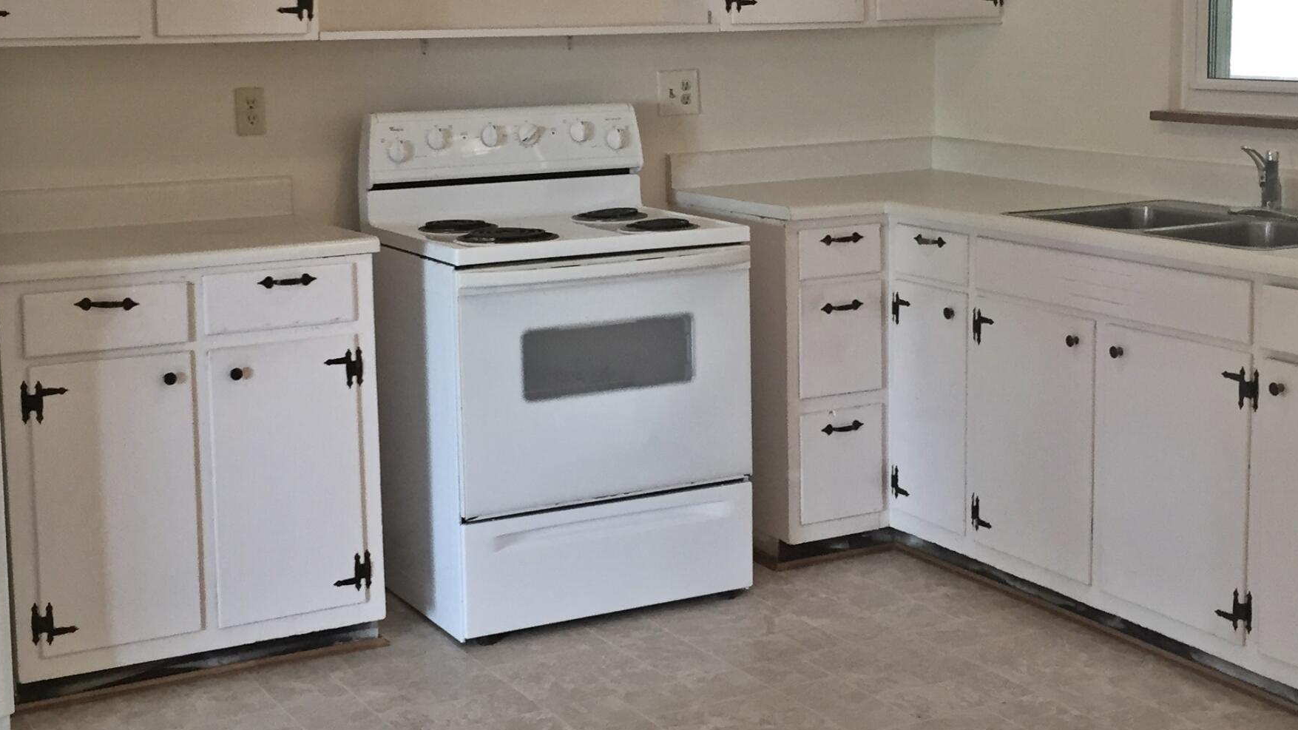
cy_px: 240
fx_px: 1858
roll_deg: +0.3
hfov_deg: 38.5
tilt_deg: -5.5
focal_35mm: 54
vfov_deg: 22.1
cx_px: 687
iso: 80
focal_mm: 4.15
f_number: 2.2
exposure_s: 1/30
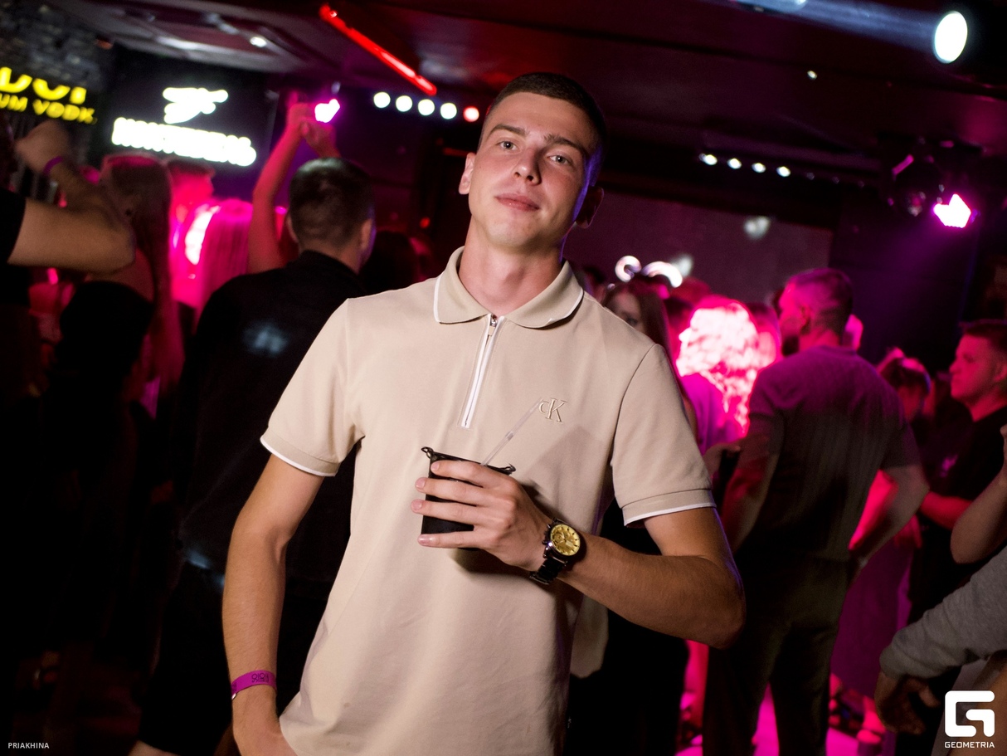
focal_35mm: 51
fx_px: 1484
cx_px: 504
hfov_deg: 37.5
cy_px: 378
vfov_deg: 28.6
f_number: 2
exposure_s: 1/125
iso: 1600
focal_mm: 25
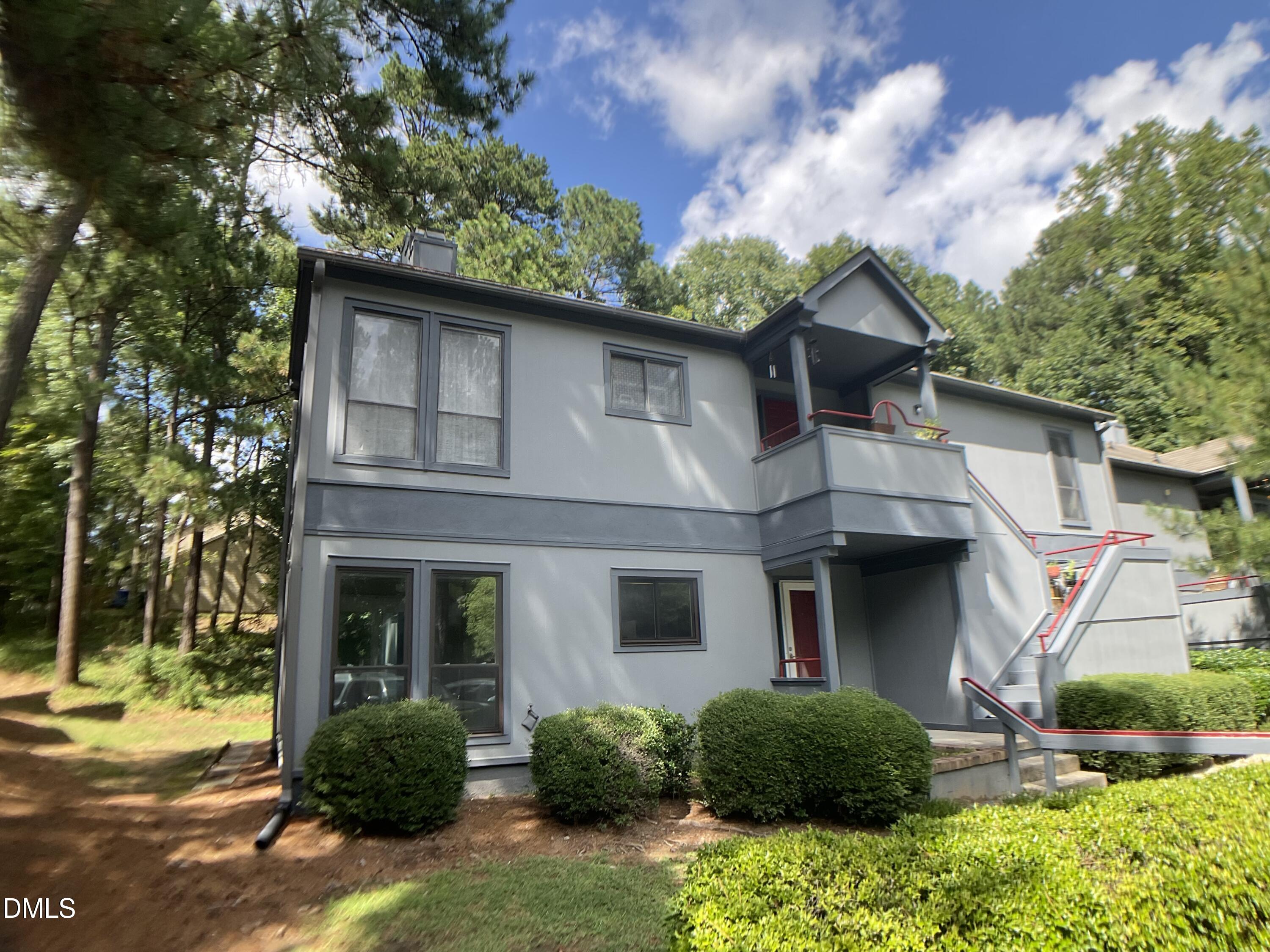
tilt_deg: +15.6
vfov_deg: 48.2
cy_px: 476
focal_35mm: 29
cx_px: 635
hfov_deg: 61.7
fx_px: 1064
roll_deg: +1.6
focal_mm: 3
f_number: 1.8
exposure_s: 1/627
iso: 16
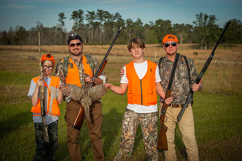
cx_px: 121
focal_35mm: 70
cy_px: 80
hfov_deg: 28.9
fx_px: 470
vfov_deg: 19.4
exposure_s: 1/500
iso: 100
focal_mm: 70
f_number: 5.6
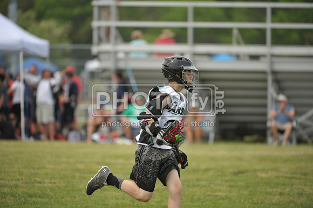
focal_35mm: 300
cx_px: 156
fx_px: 2607
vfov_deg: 4.6
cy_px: 104
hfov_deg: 6.9
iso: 800
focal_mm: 300
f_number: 4
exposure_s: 1/2500
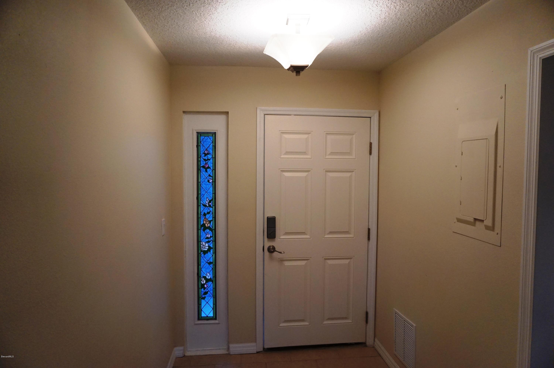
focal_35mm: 24
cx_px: 277
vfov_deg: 53.0
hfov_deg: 73.8
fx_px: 369
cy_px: 184
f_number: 4
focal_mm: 16
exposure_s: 1/160
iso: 1000
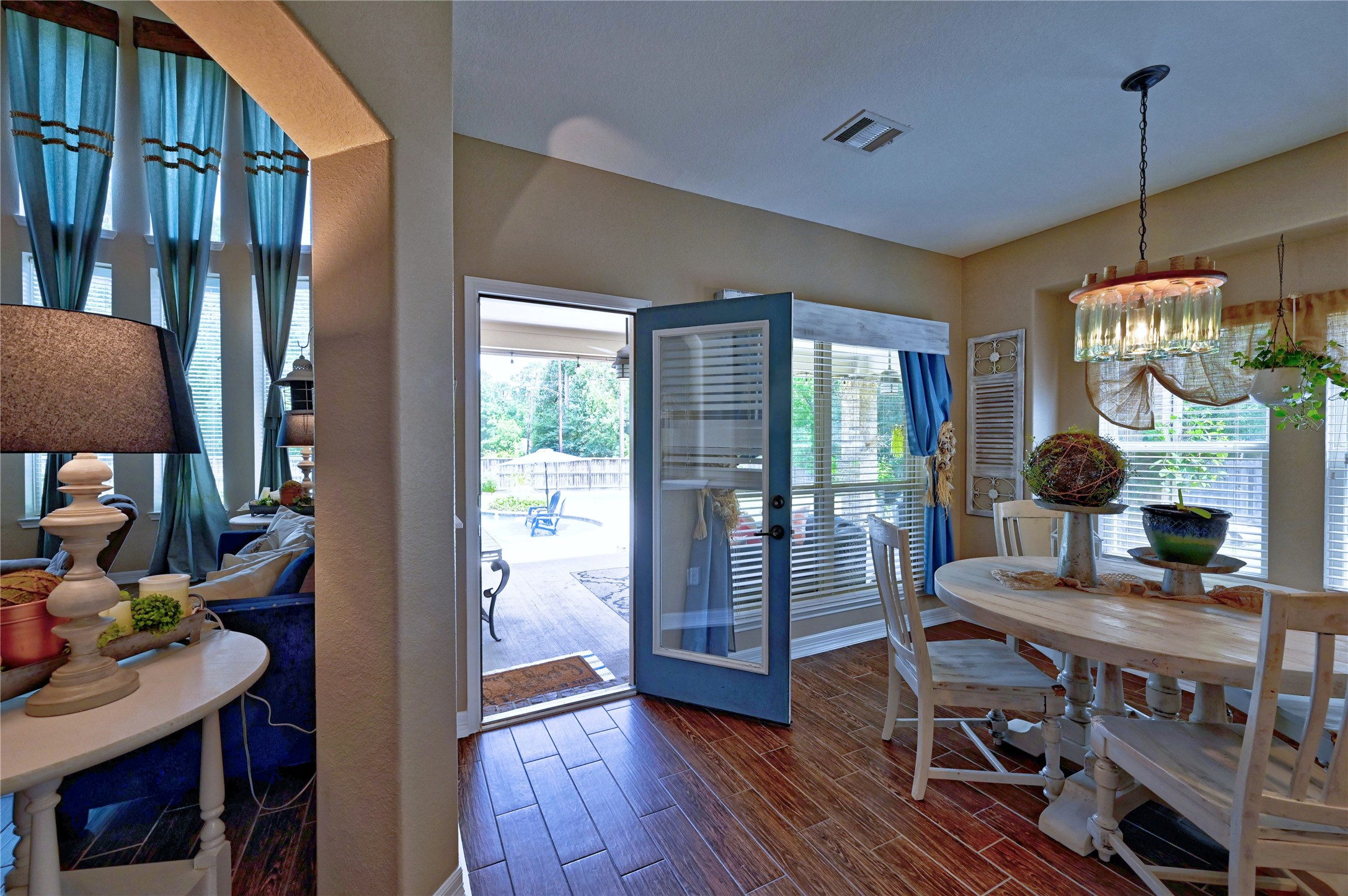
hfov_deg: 104.3
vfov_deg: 81.1
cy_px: 448
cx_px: 674
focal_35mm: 14
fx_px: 524
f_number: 8
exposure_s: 1/40
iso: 640
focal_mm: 14
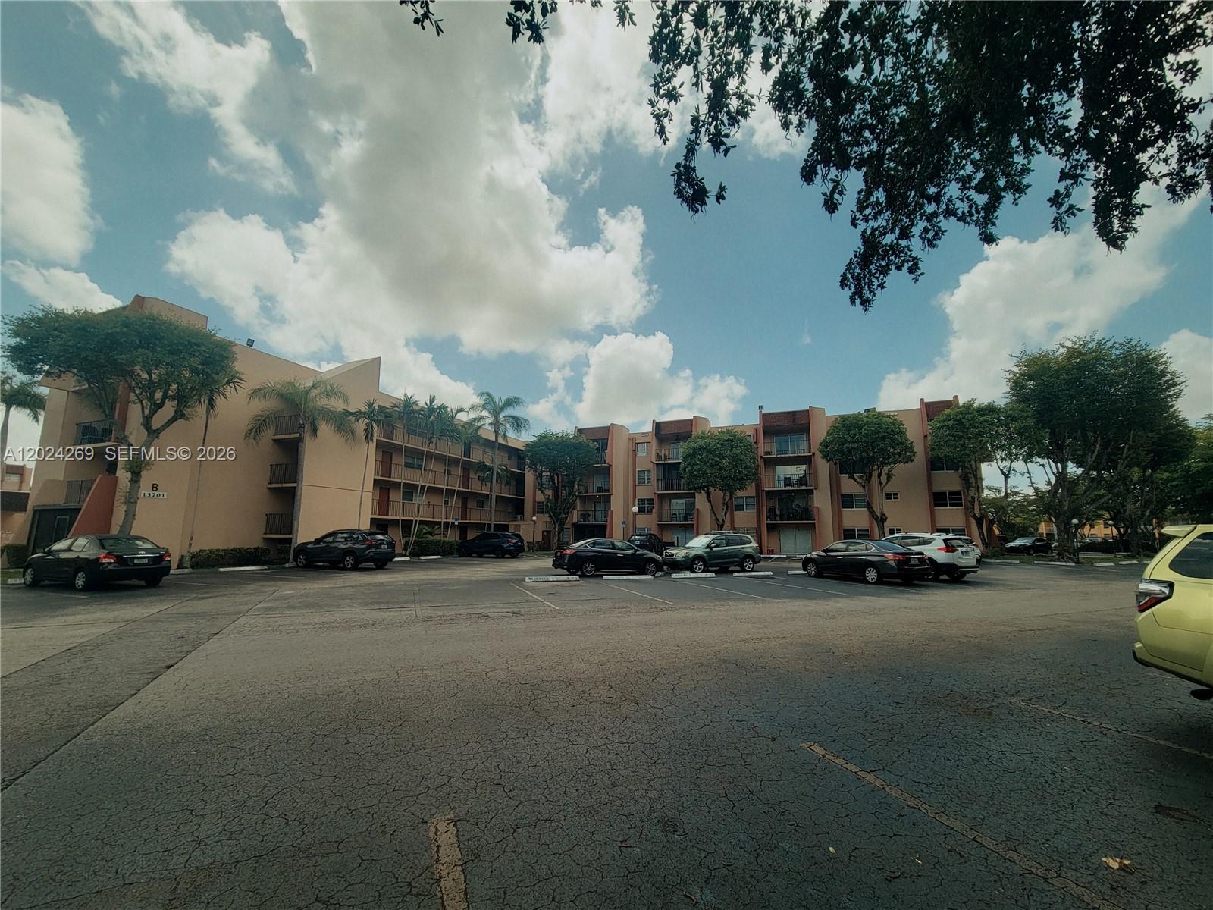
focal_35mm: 13
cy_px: 455
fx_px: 456
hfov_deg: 106.2
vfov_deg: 89.9
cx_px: 606
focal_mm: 2.2
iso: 50
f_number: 2.2
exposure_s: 1/1962
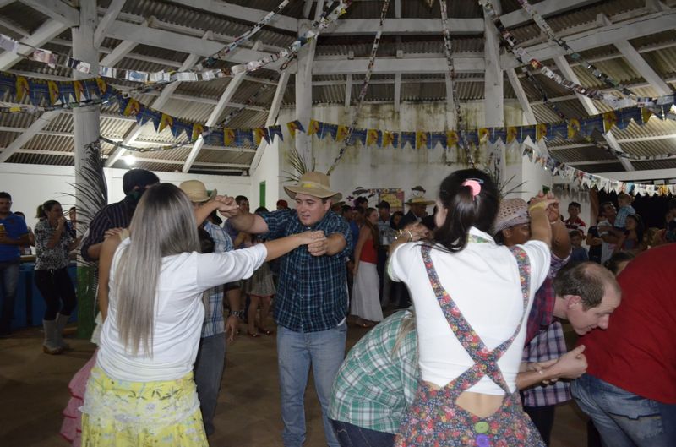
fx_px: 506
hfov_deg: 67.5
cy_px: 224
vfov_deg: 47.7
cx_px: 338
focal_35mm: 27
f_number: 3.5
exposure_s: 1/60
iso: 2500
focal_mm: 18
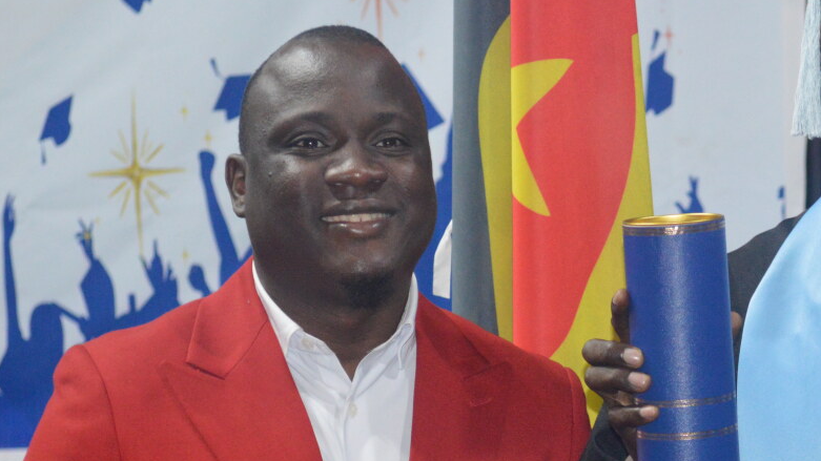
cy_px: 360
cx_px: 704
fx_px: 3221
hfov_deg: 14.4
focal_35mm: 148
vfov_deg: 8.2
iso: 1800
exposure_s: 1/60
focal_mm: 46
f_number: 5.3
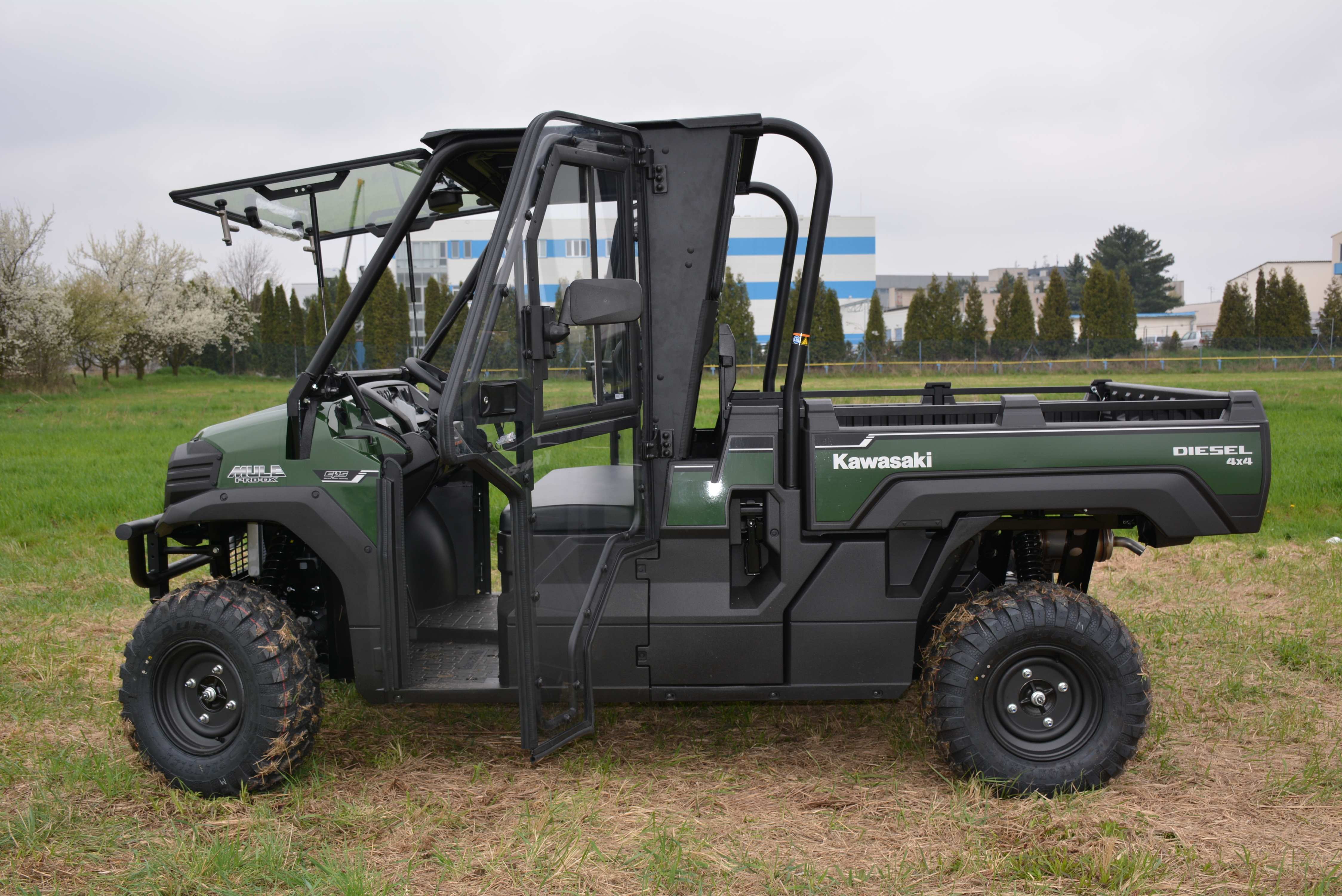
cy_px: 448
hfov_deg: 53.1
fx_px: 1342
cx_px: 671
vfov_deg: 36.9
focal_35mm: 36
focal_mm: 24
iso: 100
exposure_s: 1/200
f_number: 6.3
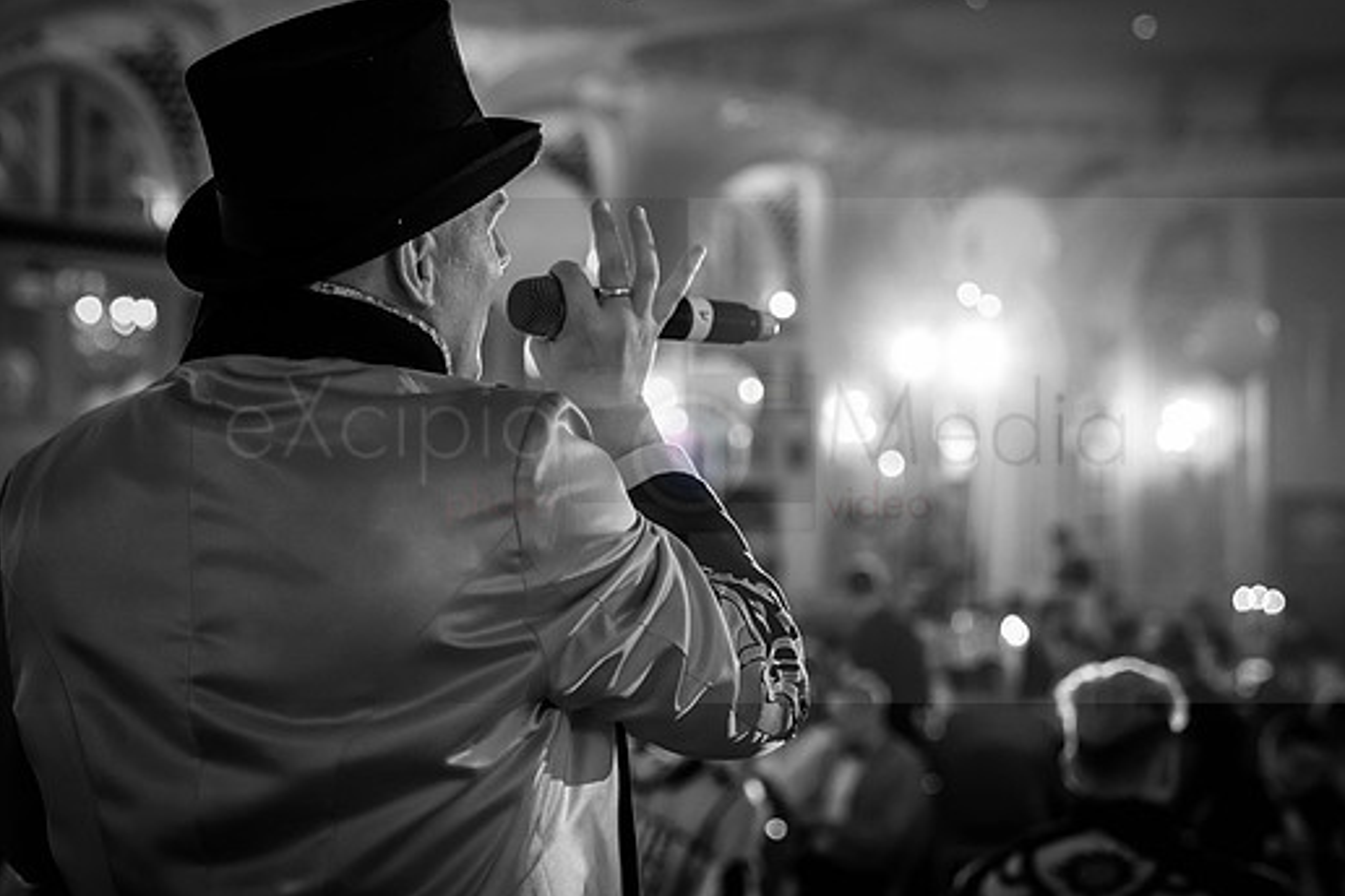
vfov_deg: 21.6
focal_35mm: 63
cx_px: 691
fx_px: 2354
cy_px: 449
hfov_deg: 31.9
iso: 2500
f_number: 2.8
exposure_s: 1/125
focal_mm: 56
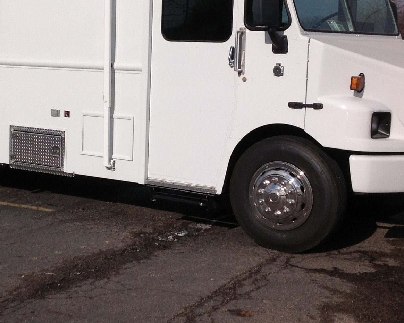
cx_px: 120
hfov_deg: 25.2
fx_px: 897
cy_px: 110
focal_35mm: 75
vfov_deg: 20.4
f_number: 2.4
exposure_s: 1/7576
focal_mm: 4.28
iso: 50
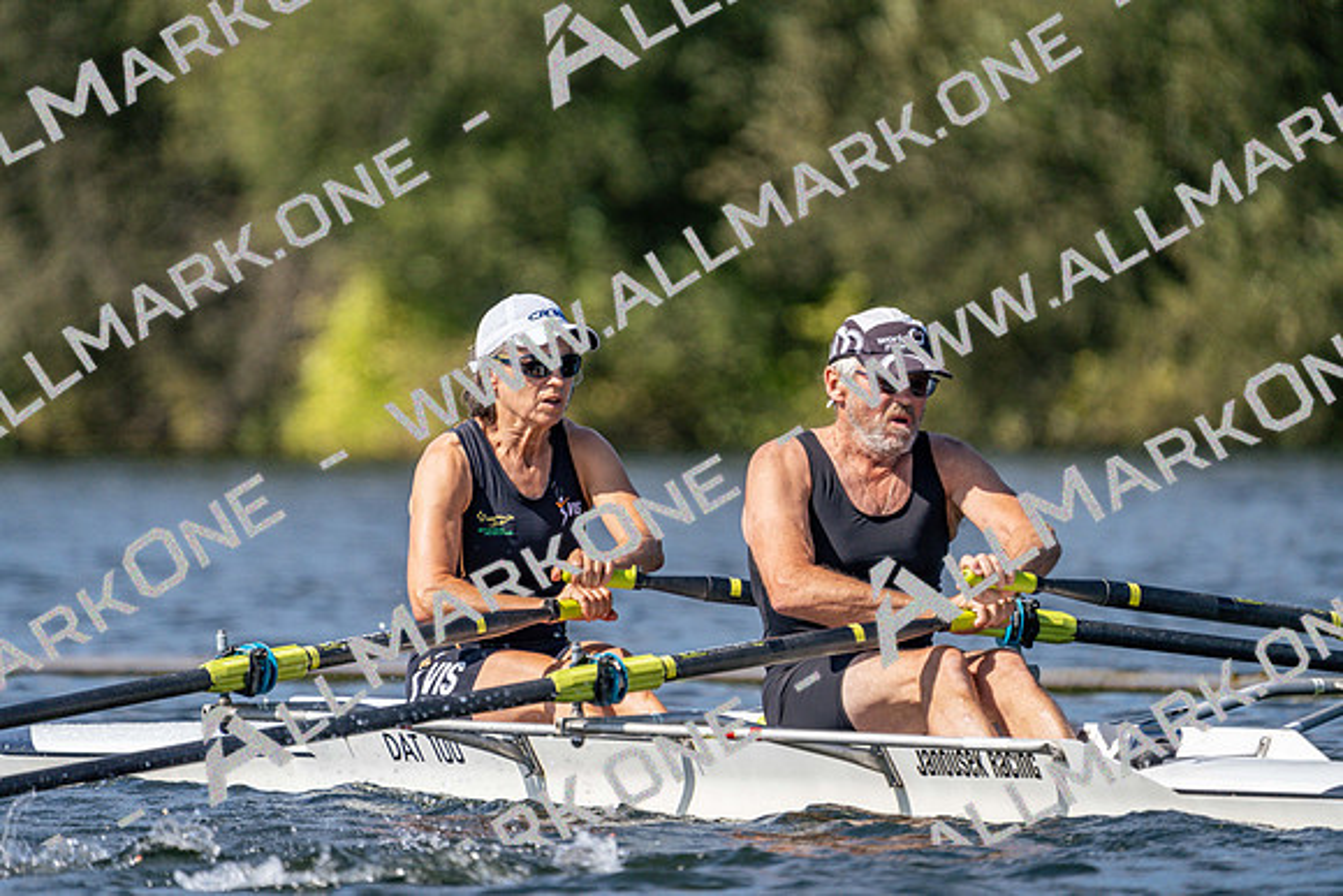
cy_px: 448
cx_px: 672
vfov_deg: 2.3
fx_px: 22388
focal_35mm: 600
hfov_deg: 3.4
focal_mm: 600
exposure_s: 1/2000
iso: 320
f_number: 6.3
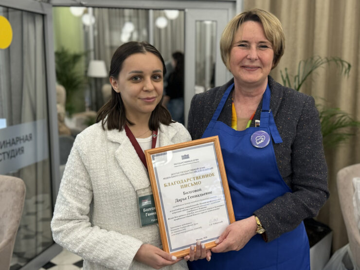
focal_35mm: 24
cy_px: 135
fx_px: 250
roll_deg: -0.4
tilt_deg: -9.8
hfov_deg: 71.6
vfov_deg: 56.8
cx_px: 180
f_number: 1.78
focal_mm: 6.76
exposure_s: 1/50
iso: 160
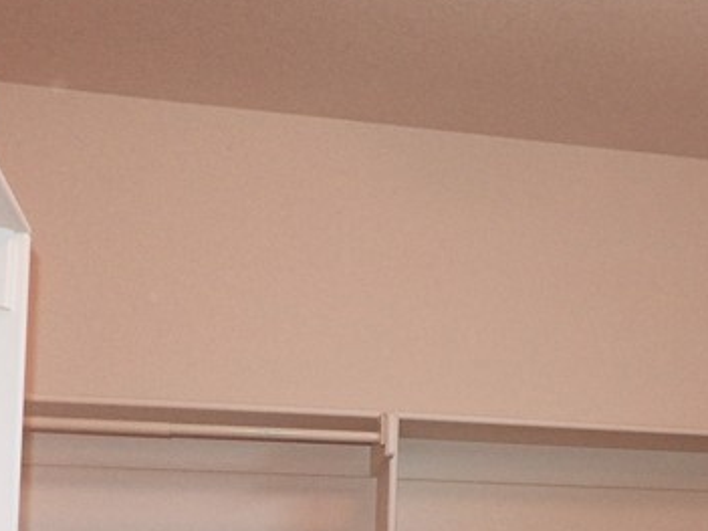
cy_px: 521
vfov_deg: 20.4
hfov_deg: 26.3
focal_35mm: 70
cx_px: 716
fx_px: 1431
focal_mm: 4.3
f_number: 3.3
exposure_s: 1/30
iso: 200
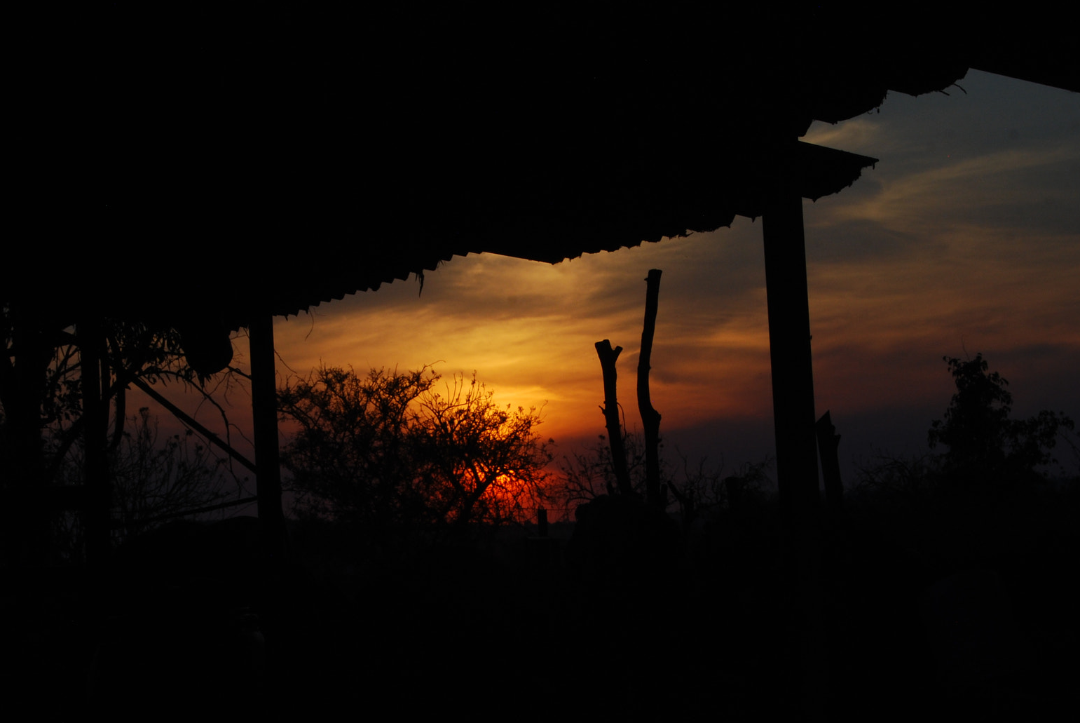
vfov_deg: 12.5
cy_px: 467
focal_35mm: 110
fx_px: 3293
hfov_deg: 18.6
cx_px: 476
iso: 200
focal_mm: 55
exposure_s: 1/160
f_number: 16
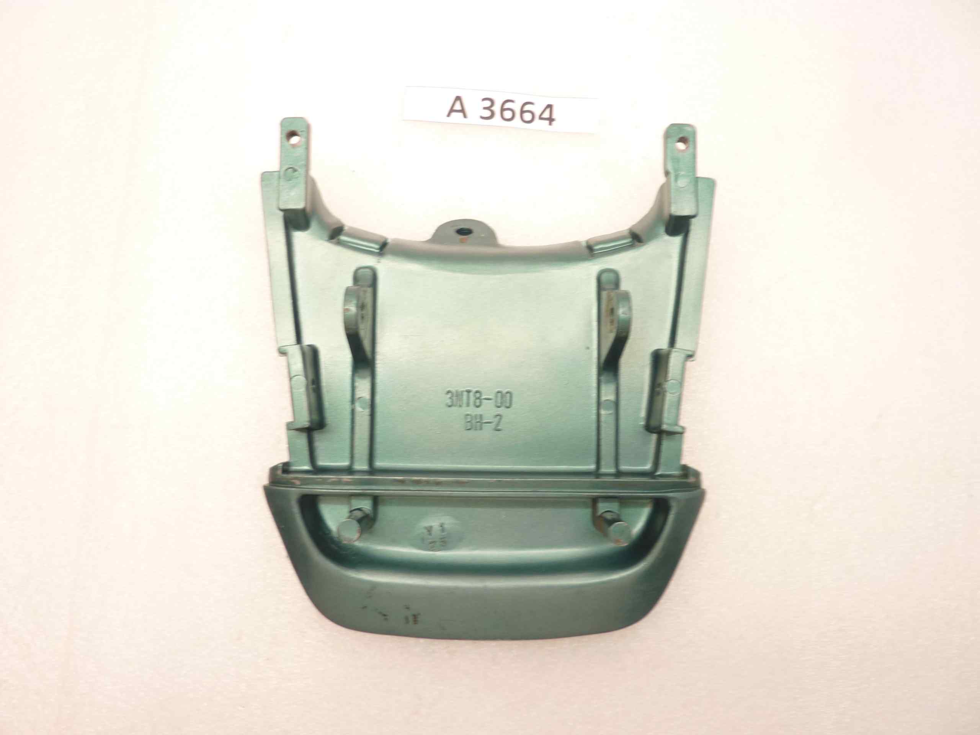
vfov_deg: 54.9
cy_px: 368
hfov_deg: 69.4
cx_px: 490
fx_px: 708
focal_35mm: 25
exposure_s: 1/10
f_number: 3.3
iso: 80
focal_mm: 4.1
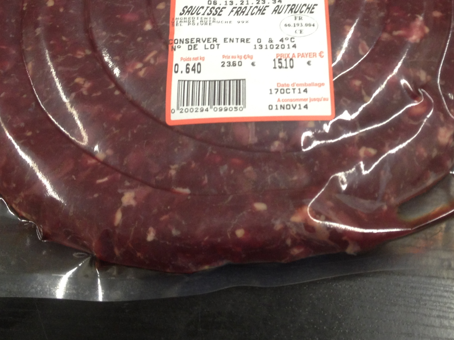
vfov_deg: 21.9
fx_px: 866
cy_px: 56
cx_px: 286
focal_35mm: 66
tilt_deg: -60.1
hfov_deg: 29.3
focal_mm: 4.28
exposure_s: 1/20
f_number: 2.4
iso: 80
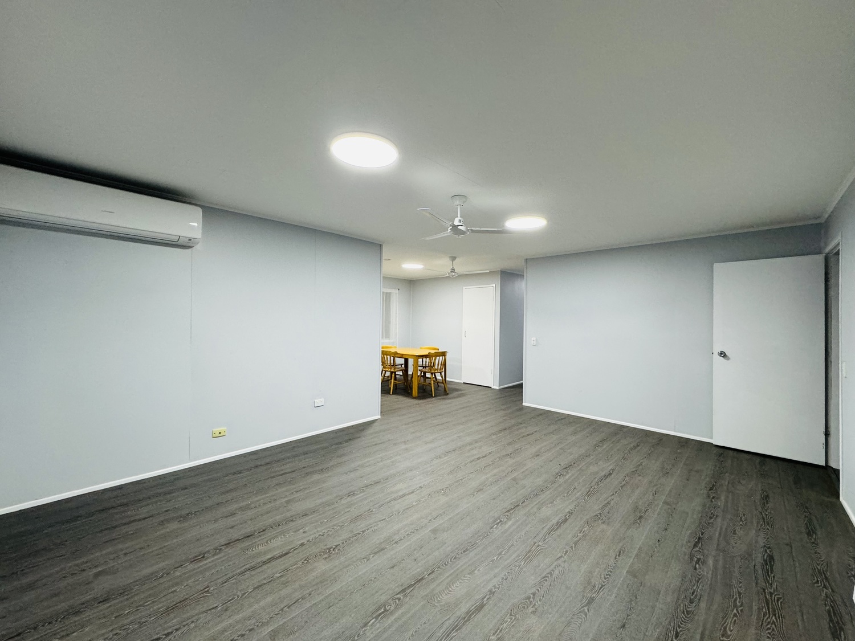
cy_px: 320
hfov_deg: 102.1
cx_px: 428
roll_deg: -1.0
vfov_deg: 85.7
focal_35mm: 14
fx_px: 346
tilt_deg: +0.3
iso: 250
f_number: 2.2
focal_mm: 2.22
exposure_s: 1/100
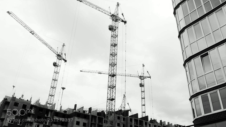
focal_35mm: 32
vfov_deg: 36.6
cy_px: 55
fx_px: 192
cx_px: 113
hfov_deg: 61.0
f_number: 7.1
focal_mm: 20
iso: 100
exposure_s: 1/60
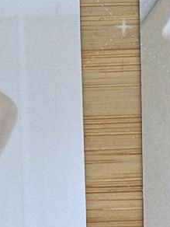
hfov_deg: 9.8
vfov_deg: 11.4
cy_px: 493
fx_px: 989
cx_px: 123
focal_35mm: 151
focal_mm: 5.54
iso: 250
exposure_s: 1/30
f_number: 1.8
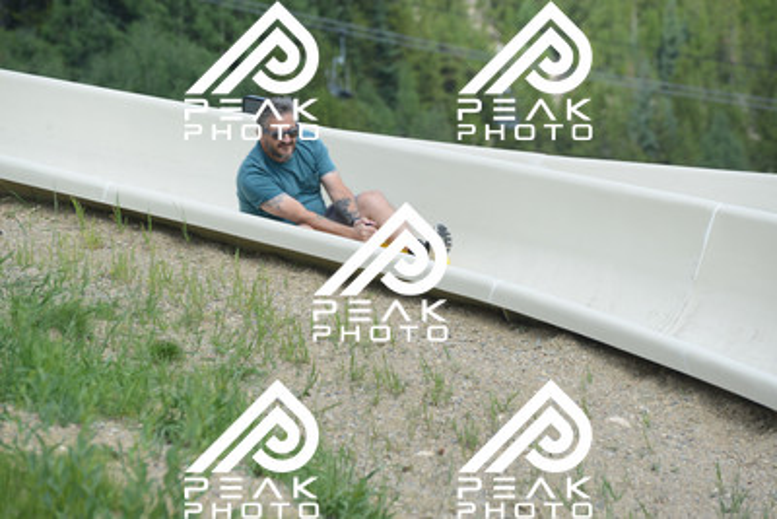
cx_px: 388
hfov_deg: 10.5
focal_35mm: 195
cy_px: 260
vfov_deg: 7.0
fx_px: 4210
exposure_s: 1/640
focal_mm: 195
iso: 450
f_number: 6.3
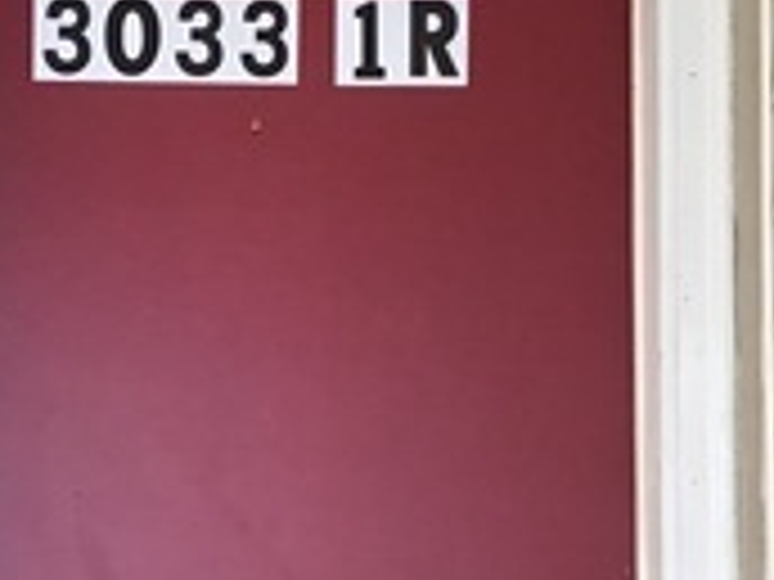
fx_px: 2683
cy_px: 638
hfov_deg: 16.3
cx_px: 115
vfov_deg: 12.1
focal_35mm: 120
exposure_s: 1/30
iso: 32
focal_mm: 3.3
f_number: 2.4
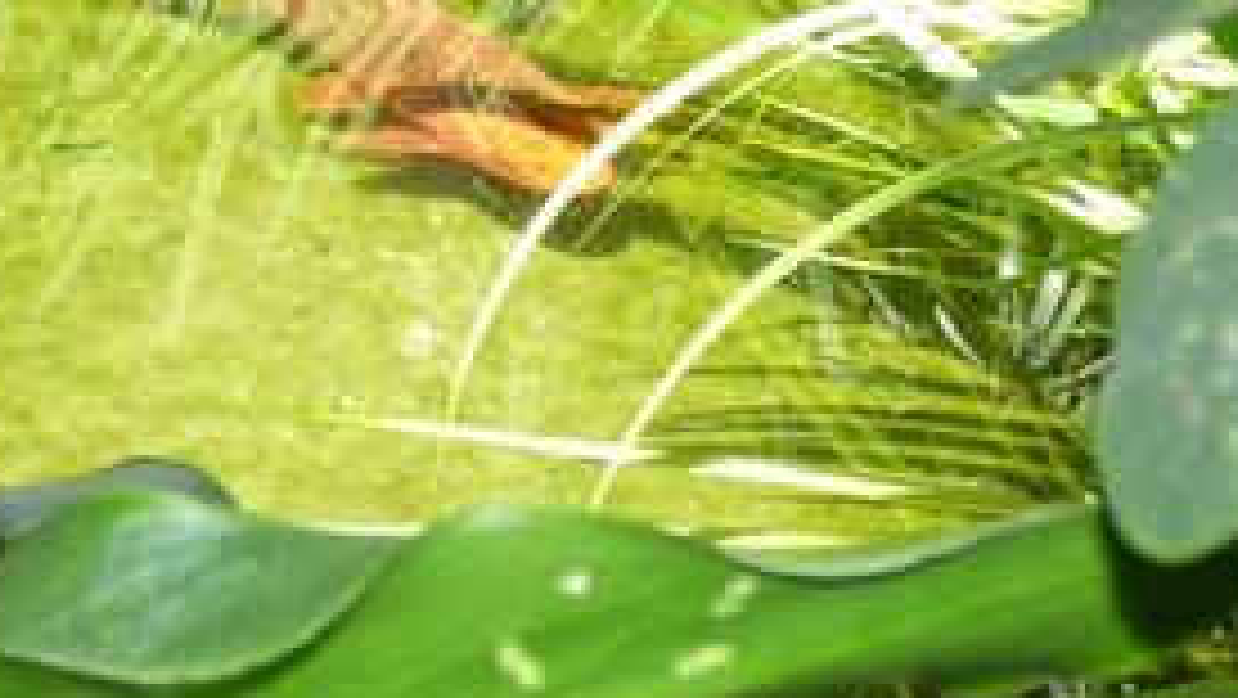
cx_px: 401
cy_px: -18
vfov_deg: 6.4
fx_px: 6240
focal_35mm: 190
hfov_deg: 11.3
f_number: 4.5
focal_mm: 10.77
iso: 100
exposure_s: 1/100
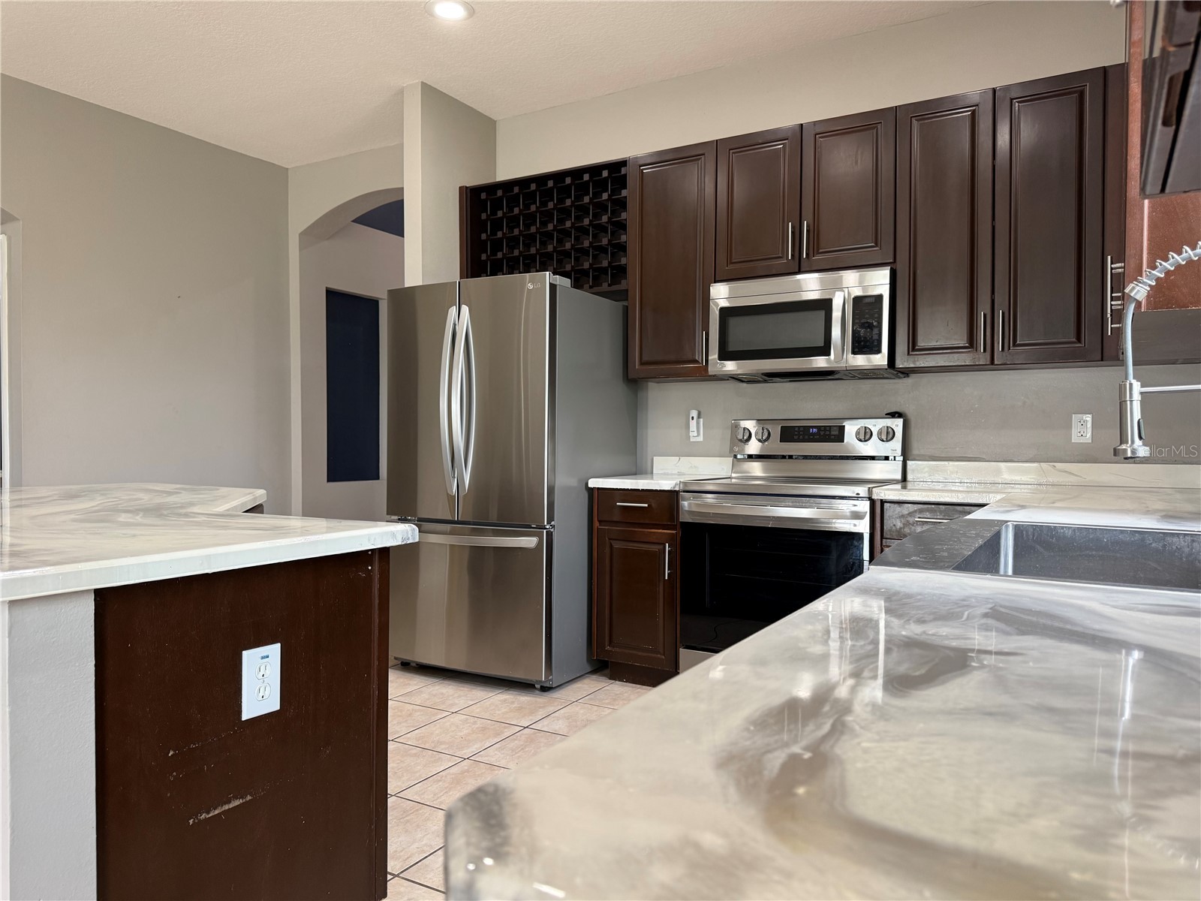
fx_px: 833
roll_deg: +0.0
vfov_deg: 56.8
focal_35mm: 24
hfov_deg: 71.6
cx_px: 600
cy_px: 450
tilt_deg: -0.7
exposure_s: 1/60
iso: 160
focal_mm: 6.76
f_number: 1.78
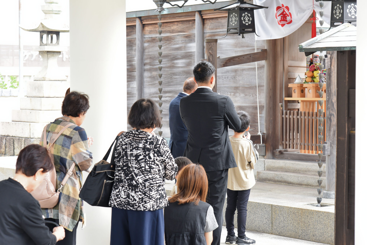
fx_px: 999
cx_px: 184
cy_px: 122
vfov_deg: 14.0
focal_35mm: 98
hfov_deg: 20.8
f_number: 7.1
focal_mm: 98
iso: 640
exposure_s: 1/125
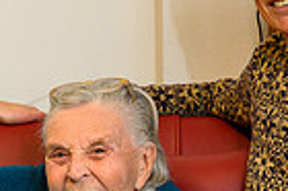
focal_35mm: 228
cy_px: 156
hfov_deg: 9.0
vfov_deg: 6.0
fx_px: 1822
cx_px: 2
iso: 800
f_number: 4
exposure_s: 1/100
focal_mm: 55
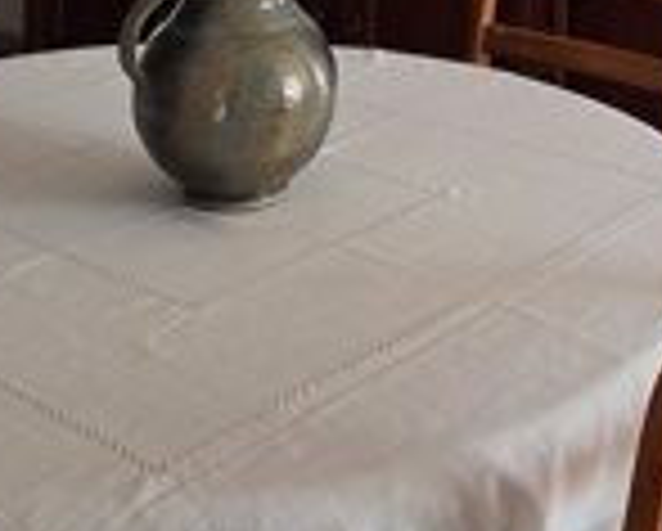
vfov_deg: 19.1
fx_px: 1354
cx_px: 509
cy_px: -292
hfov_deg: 27.1
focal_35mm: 69
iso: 125
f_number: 1.9
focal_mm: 2.2
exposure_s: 1/100
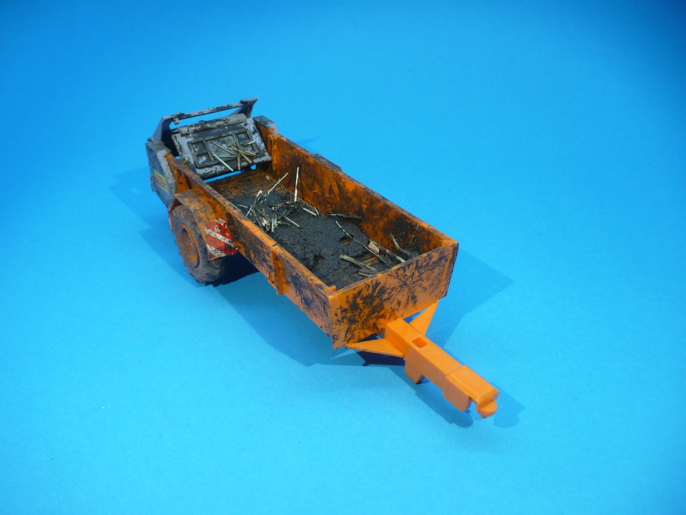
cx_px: 343
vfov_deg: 49.7
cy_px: 258
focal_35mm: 28
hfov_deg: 63.4
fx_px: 555
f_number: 3.3
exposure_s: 1/60
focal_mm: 4.6
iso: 100
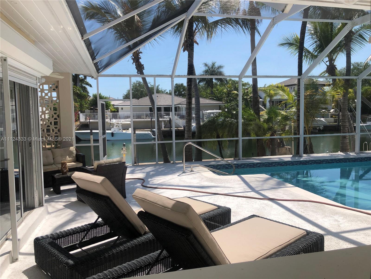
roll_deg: +0.9
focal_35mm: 28
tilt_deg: -6.8
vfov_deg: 49.7
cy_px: 140
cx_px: 186
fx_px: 300
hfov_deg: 63.4
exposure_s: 1/1517
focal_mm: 3.99
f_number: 1.8
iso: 20
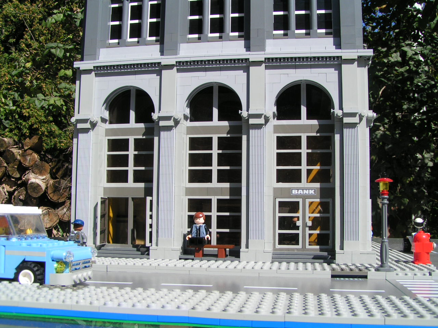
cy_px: 164
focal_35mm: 38
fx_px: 481
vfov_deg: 37.7
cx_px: 219
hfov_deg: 49.0
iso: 50
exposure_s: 1/400
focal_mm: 5.8
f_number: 5.6
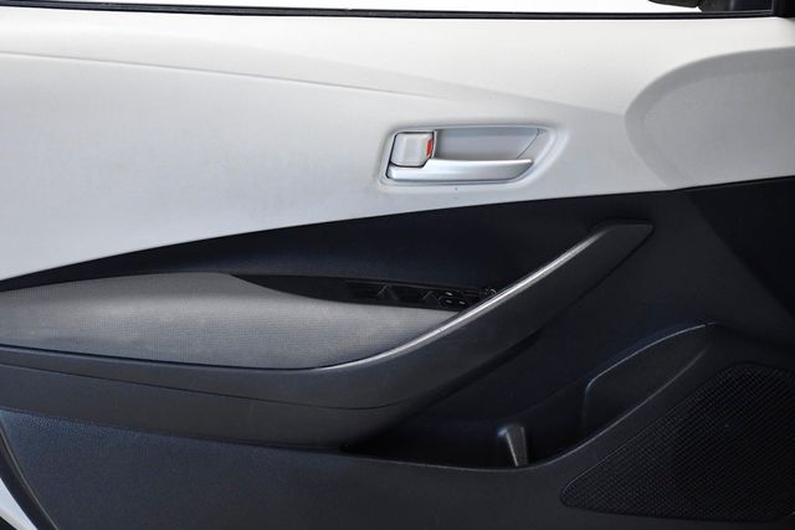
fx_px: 1590
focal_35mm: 72
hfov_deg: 28.1
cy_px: 265
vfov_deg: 18.9
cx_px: 398
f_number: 4.5
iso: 2500
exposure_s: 1/250
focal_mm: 48
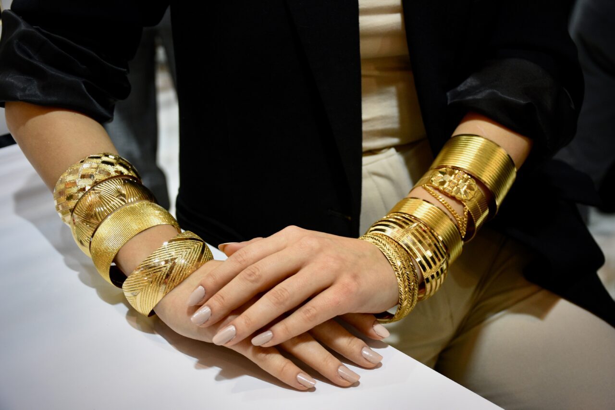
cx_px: 308
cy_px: 205
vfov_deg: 28.1
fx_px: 820
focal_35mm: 48
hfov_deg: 41.1
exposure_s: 1/80
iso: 1000
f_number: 4.5
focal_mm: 32
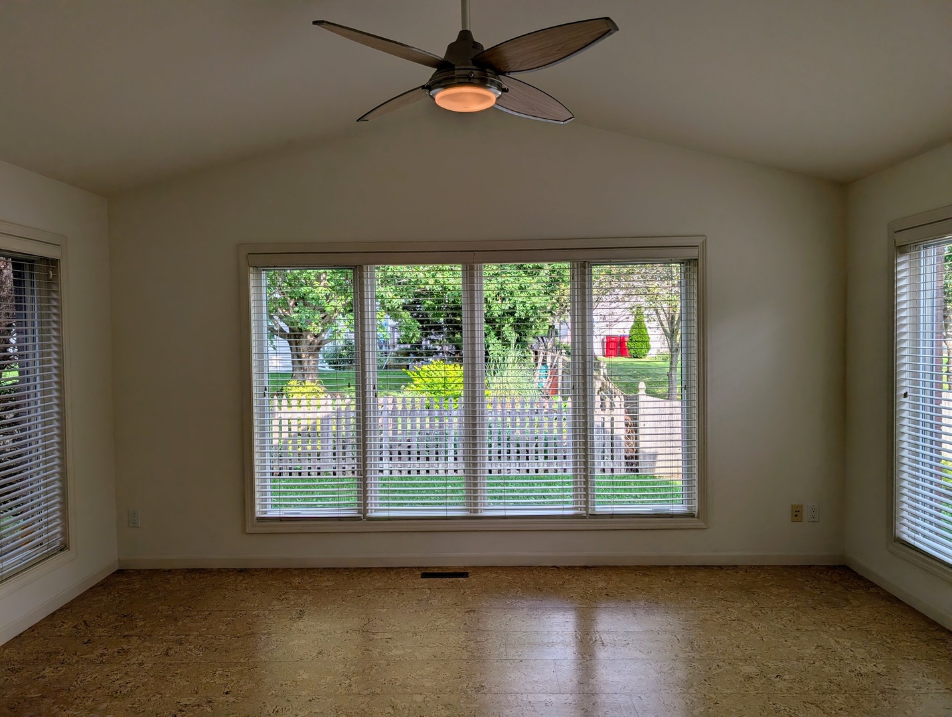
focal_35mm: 24
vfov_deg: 56.9
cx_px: 476
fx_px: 661
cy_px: 358
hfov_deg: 71.5
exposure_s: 1/1558
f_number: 1.68
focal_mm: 6.9
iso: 23
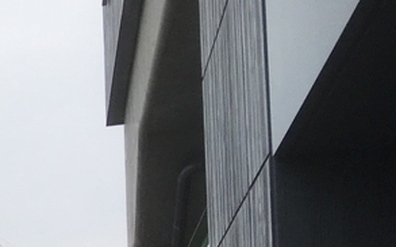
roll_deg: +1.1
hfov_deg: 13.9
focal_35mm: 126
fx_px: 1360
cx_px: -407
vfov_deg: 9.8
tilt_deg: +2.8
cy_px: 462
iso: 25
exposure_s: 1/1261
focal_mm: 4.15
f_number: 2.2
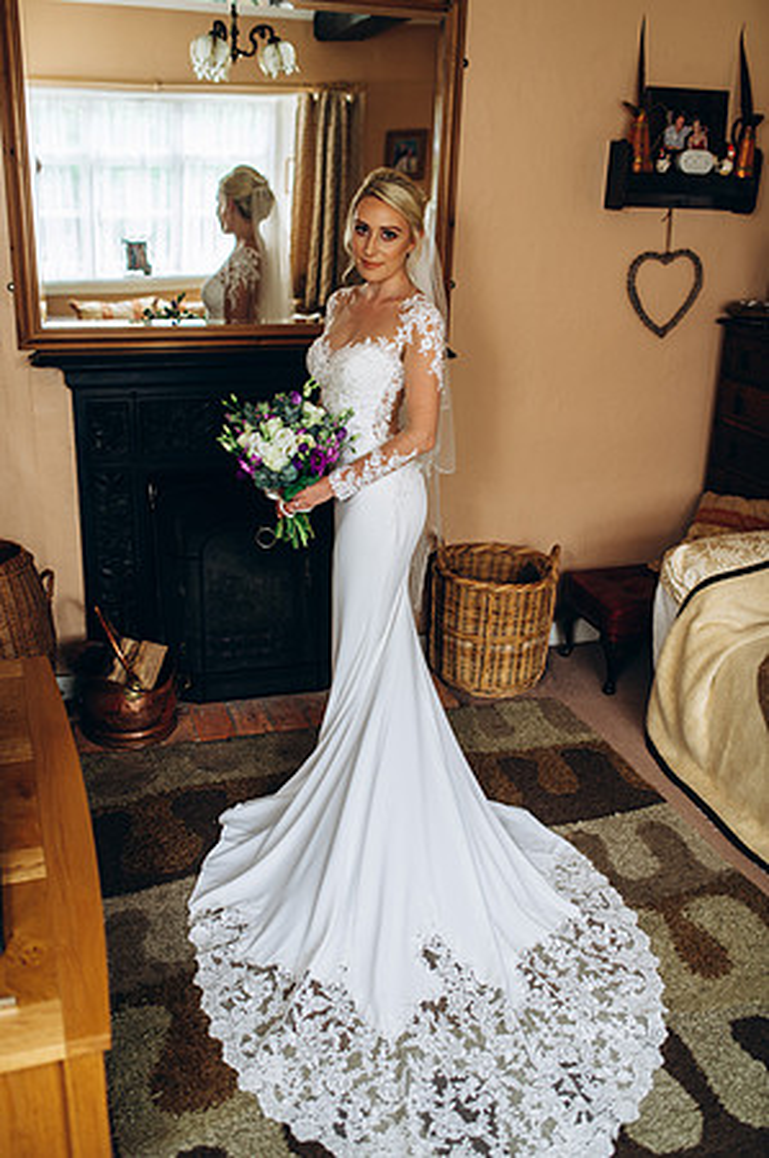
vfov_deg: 54.5
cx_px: 384
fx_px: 1124
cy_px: 579
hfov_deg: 37.8
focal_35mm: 35
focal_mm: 35
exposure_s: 1/80
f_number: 2.2
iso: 160
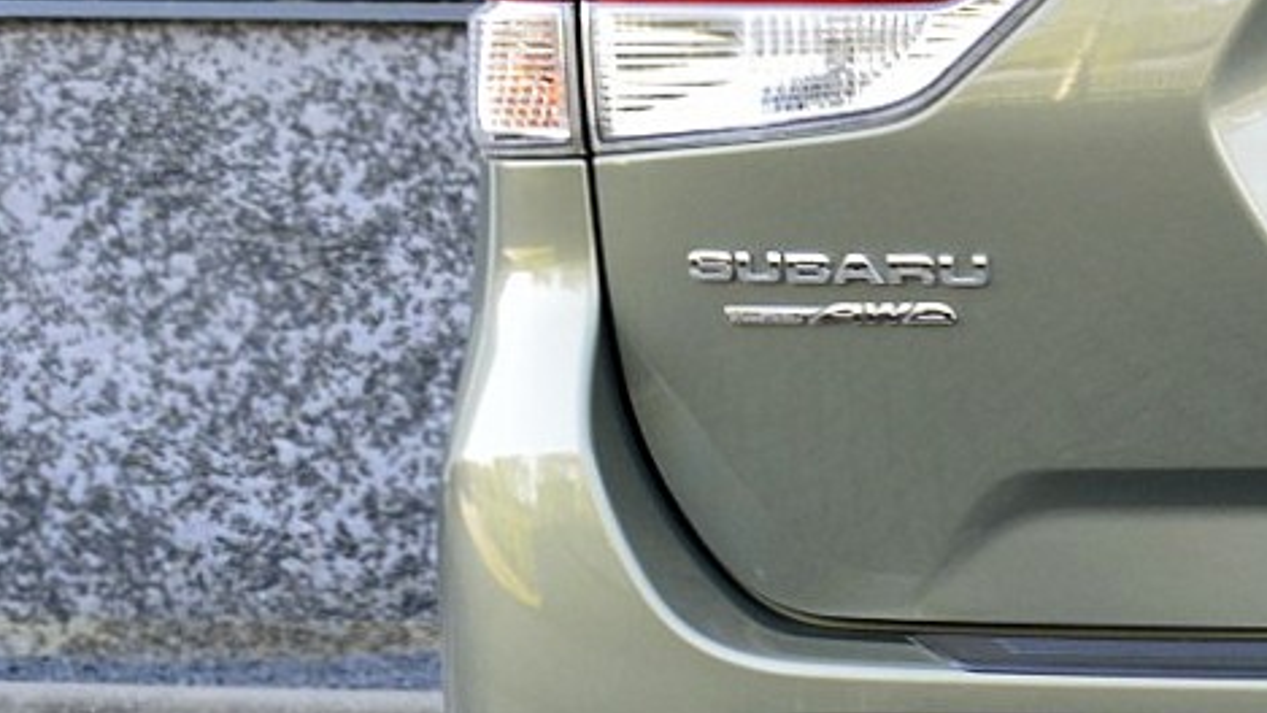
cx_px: 1759
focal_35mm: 185
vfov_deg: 6.6
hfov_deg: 11.3
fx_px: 6216
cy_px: 205
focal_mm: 34
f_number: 8
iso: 500
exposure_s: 1/60
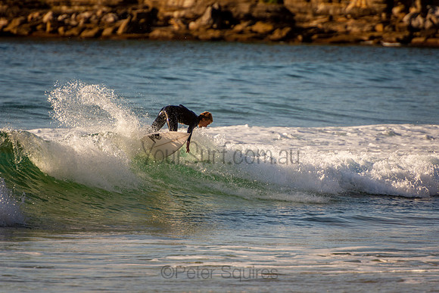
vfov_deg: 2.3
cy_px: 146
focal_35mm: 600
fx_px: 7318
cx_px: 220
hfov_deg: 3.4
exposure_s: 1/1250
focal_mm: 400
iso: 320
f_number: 5.6
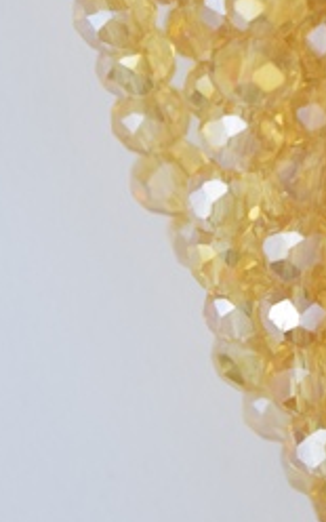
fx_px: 4820
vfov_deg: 6.2
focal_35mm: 339
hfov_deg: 3.9
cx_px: 451
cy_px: 48
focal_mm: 55
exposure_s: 1/160
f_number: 5.6
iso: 400
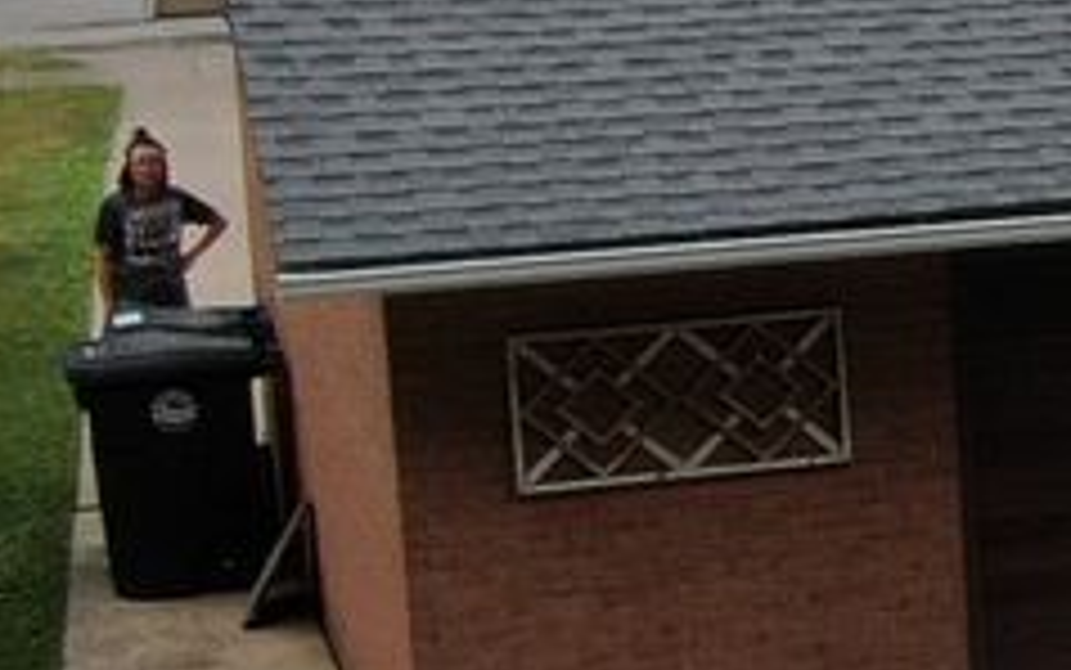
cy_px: 335
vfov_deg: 8.2
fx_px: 4672
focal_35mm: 160
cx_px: 2182
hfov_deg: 11.7
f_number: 2.8
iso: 100
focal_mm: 4.39
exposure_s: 1/800
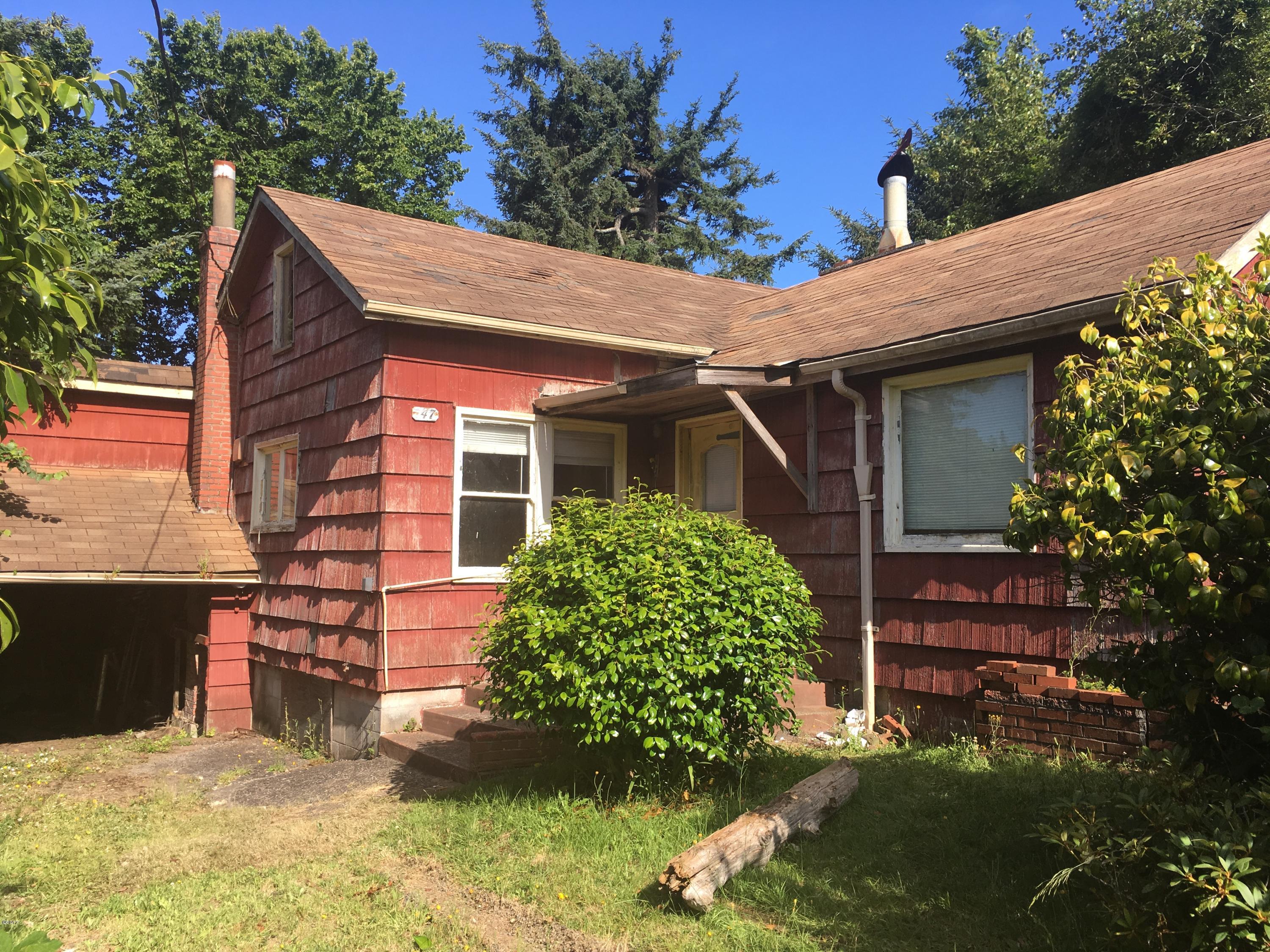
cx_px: 635
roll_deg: -0.7
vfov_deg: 48.2
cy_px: 476
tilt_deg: +4.1
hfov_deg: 61.7
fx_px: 1064
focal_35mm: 29
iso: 25
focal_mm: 4.15
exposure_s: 1/732
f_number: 2.2
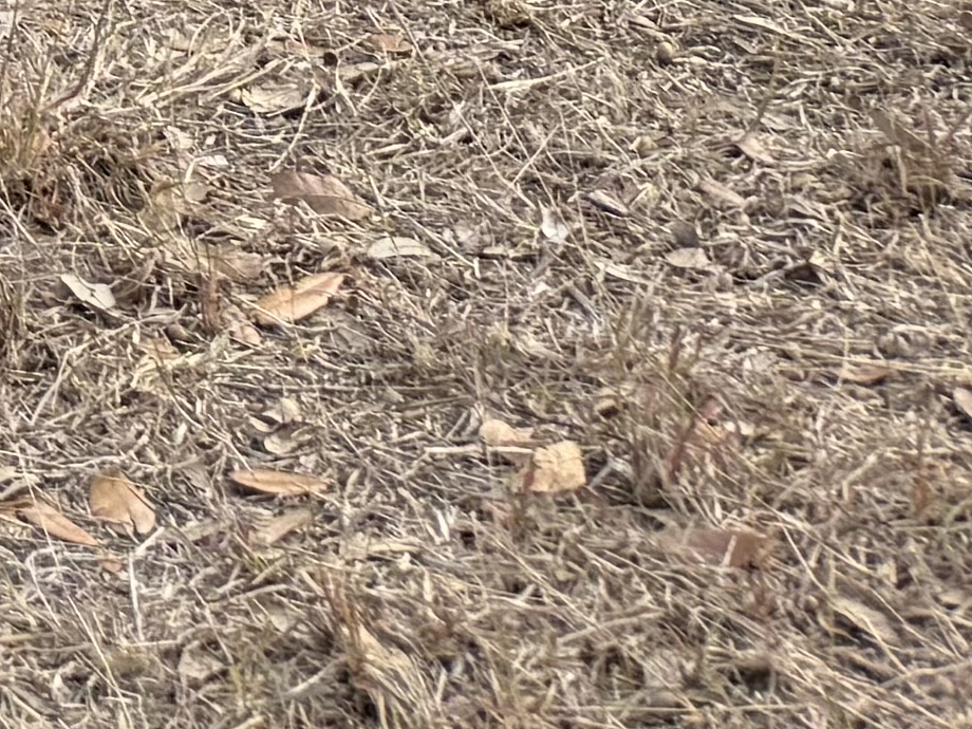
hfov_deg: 11.4
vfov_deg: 8.3
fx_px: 4184
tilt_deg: -0.7
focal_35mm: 149
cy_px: -1511
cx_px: -1215
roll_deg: -0.2
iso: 80
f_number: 1.78
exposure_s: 1/2445
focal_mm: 6.76
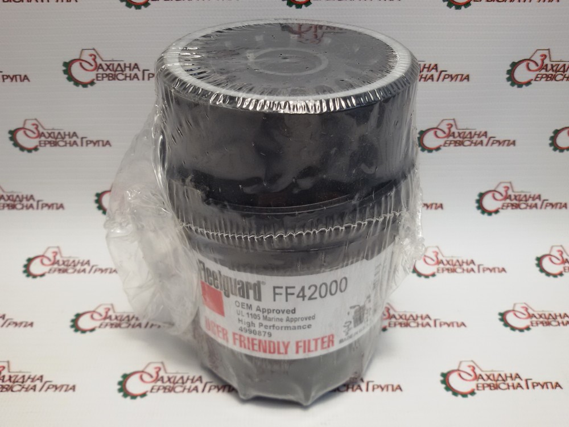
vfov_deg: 45.4
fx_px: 510
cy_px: 214
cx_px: 284
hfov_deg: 58.4
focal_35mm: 31
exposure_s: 1/33
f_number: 2.4
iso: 40
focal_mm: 2.93
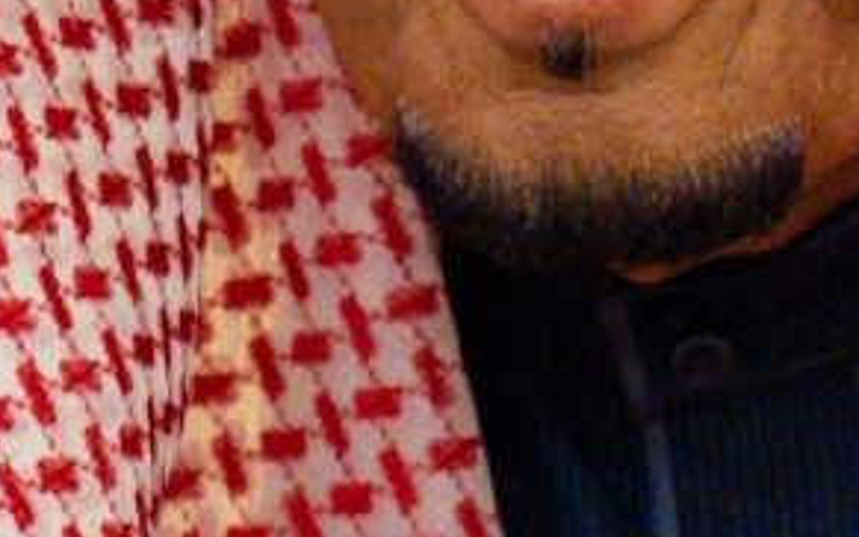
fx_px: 5151
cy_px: -264
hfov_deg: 9.5
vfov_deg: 5.9
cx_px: 617
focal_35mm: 220
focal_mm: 70
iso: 2500
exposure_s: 1/250
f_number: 2.8
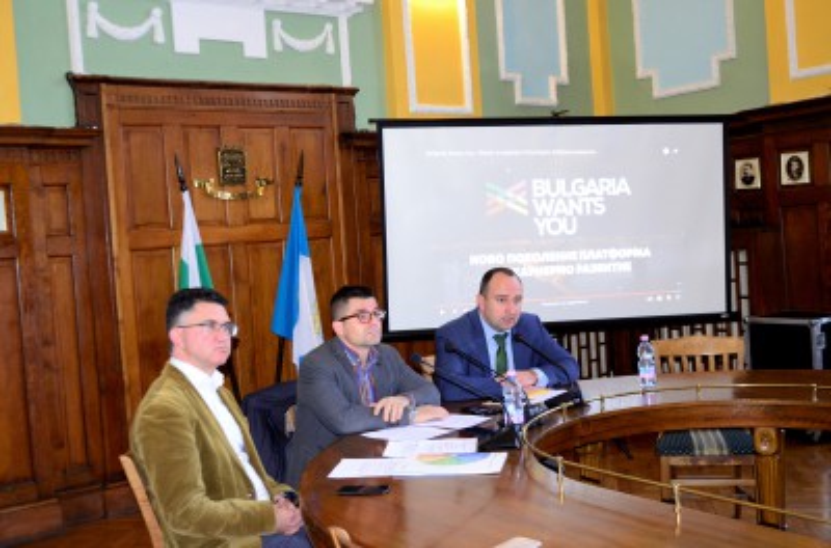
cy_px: 274
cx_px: 416
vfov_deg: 35.3
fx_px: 863
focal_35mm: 38
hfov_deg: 51.4
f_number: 5
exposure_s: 1/60
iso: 1000
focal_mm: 25
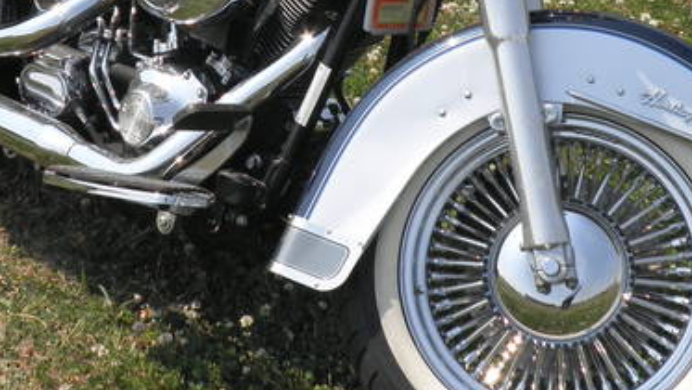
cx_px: 295
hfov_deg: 17.3
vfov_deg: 9.7
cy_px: 17
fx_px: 2276
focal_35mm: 124
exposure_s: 1/400
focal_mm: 9.6
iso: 64
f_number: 4.8
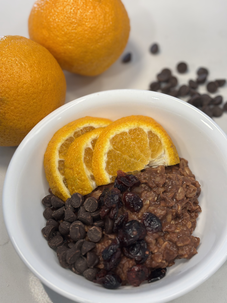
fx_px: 455
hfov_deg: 28.0
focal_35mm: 52
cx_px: 114
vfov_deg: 36.8
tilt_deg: -57.9
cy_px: 152
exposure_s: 1/60
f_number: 1.6
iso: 50
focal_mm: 5.96
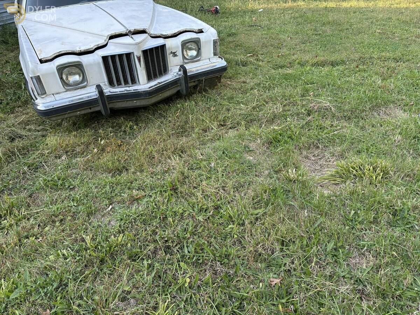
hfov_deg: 67.3
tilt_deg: -29.5
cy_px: 158
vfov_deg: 53.1
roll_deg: +4.6
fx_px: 315
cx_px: 210
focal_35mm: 26
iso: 80
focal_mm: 5.96
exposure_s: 1/136
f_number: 1.6
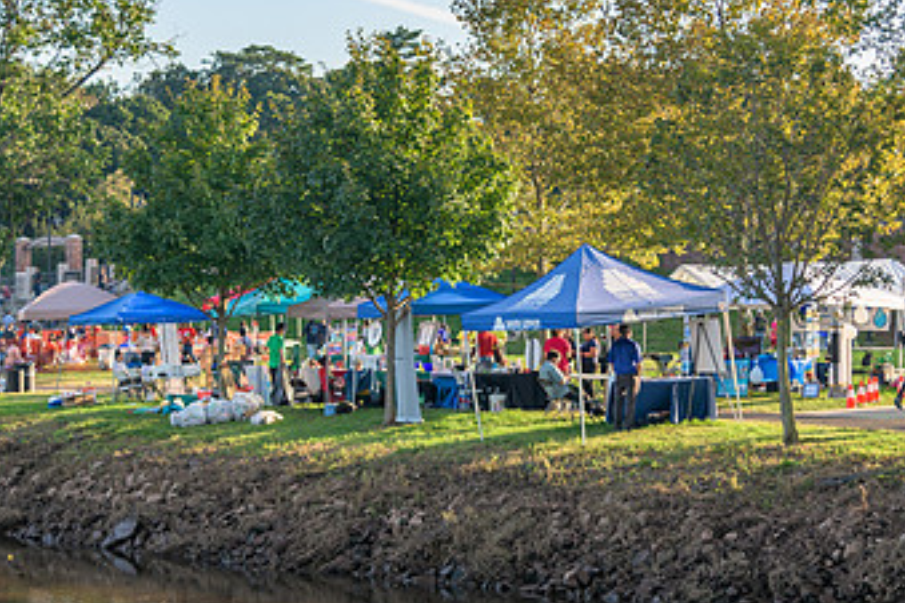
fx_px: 2665
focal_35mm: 106
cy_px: 276
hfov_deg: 19.3
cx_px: 355
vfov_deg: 12.9
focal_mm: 62
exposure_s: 1/200
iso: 125
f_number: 4
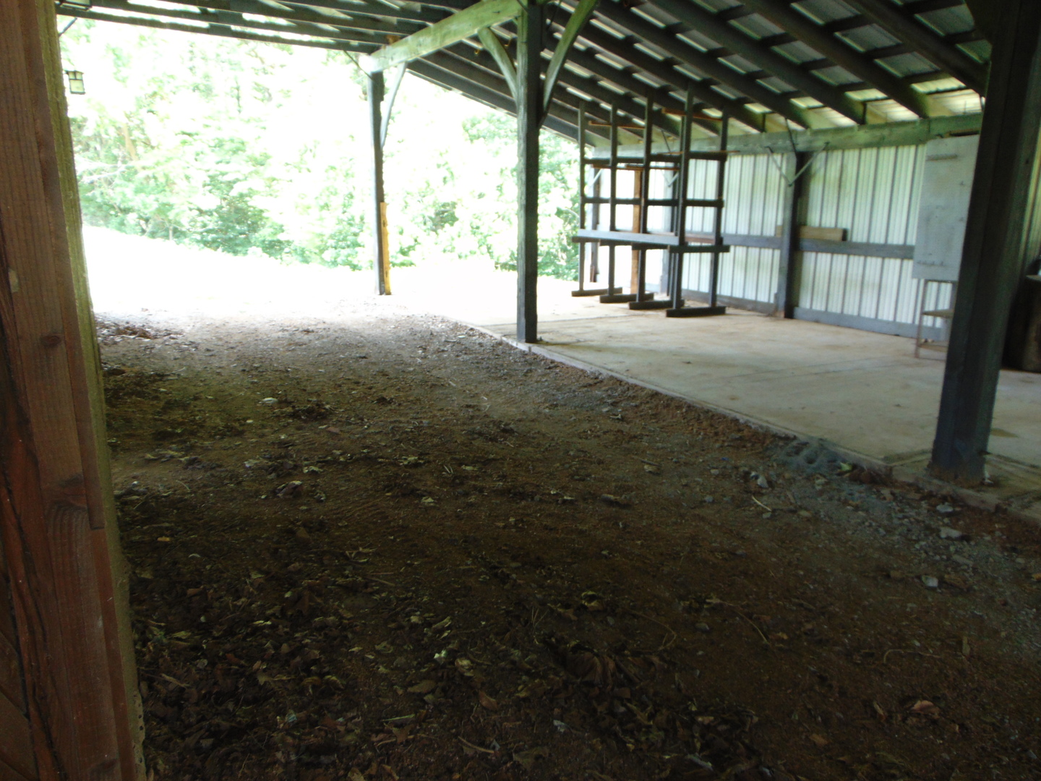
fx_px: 752
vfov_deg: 54.9
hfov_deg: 69.4
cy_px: 390
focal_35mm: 25
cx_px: 520
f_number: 3
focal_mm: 4.5
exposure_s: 1/30
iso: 160
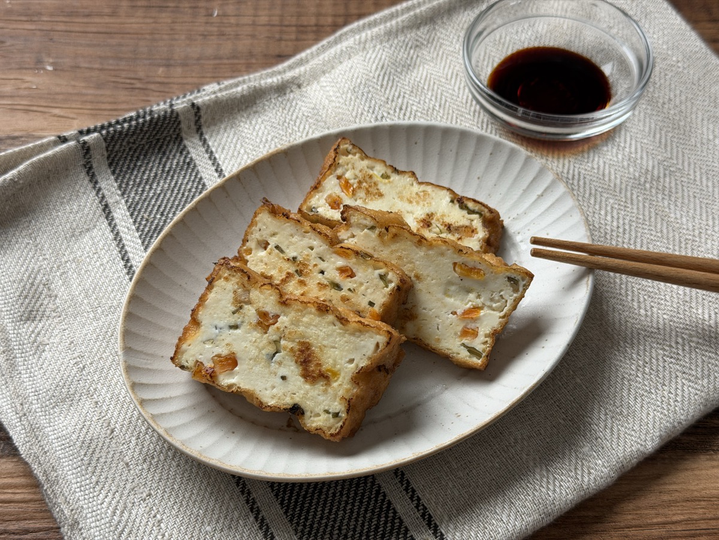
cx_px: 360
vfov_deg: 30.3
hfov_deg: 39.7
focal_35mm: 48
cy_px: 270
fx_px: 997
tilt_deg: -55.0
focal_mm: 6.76
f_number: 1.78
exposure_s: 1/49
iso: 64
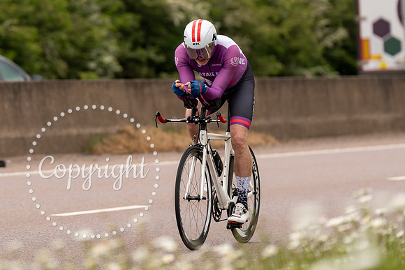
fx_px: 3556
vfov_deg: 4.4
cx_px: 127
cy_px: 94
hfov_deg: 6.5
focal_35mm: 316
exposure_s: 1/1000
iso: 250
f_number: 3.5
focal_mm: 200
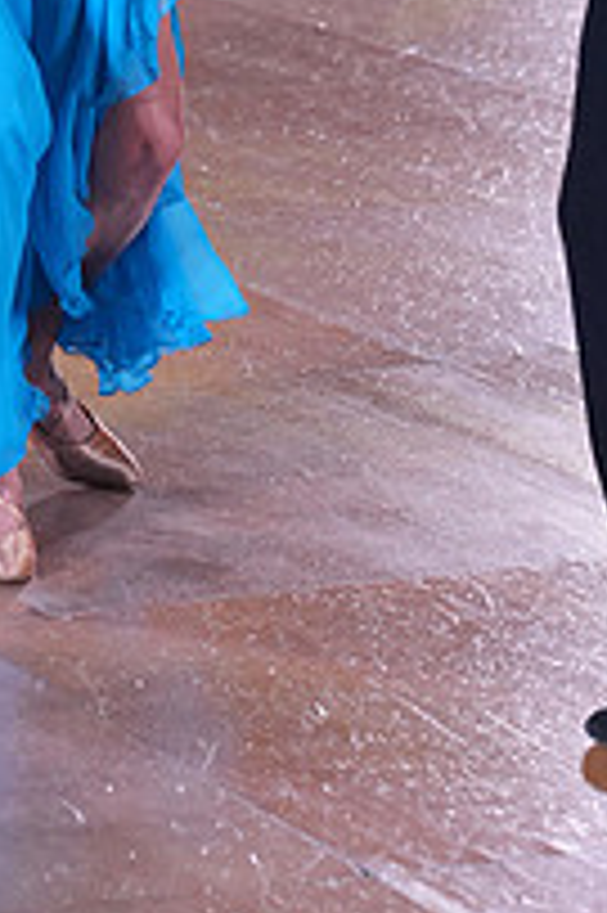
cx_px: 272
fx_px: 6232
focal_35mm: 246
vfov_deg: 8.3
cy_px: -243
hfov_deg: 5.6
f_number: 4
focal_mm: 86
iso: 1600
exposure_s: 1/400
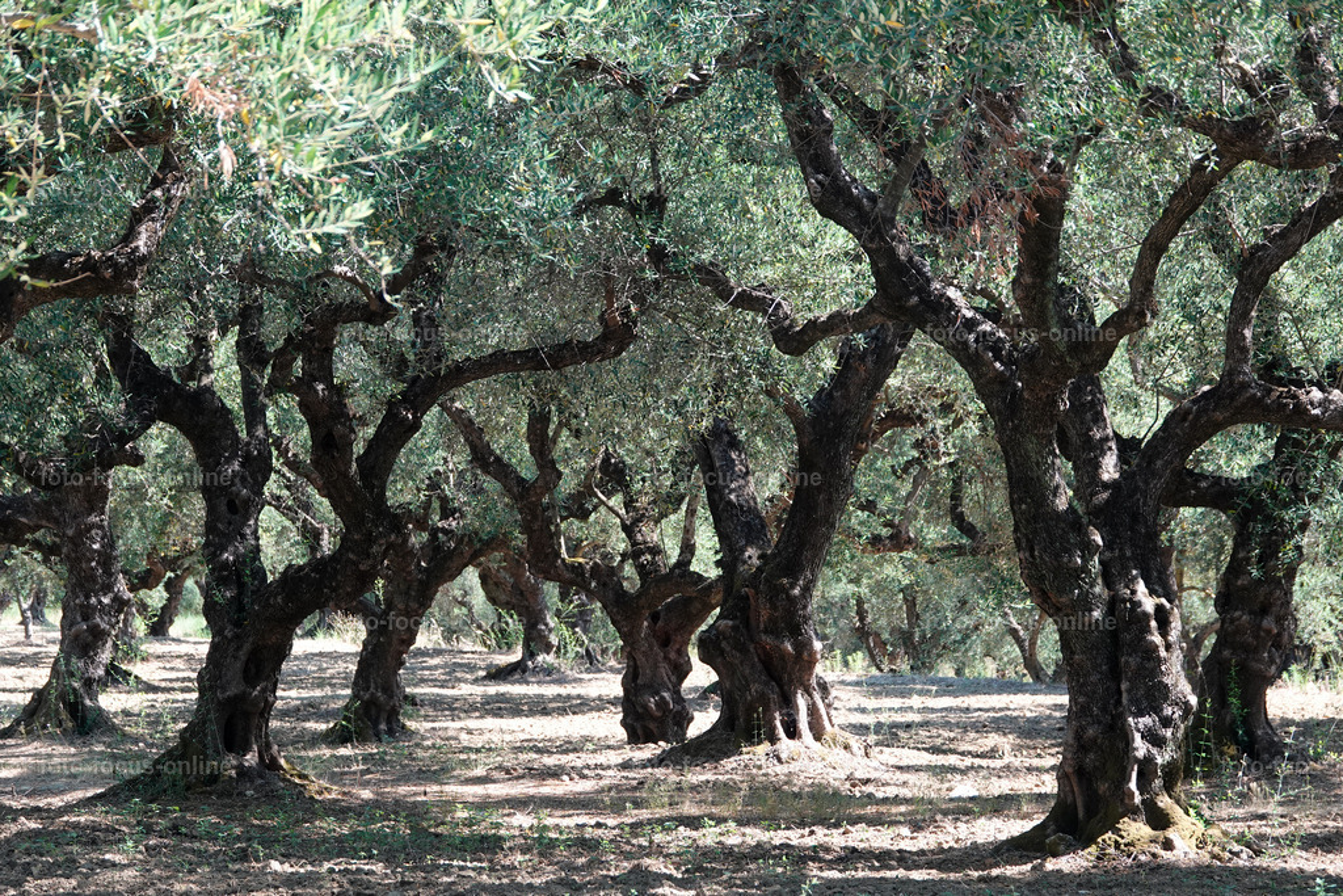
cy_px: 448
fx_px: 4290
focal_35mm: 115
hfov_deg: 17.8
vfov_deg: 11.9
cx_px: 672
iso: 250
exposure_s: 1/125
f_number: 4
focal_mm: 42.08
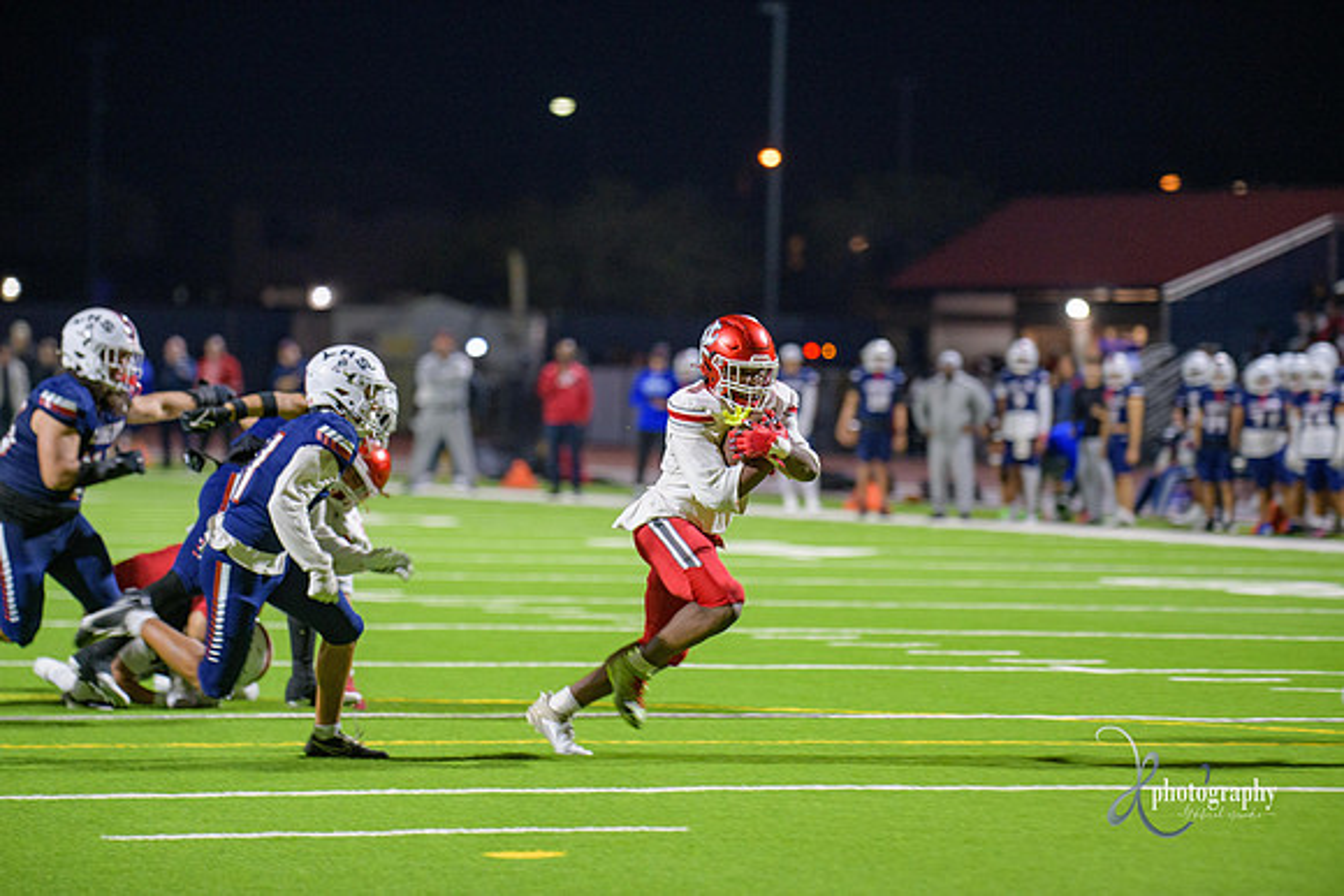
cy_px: 448
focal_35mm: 195
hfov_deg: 10.5
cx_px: 672
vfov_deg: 7.0
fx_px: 7281
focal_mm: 195
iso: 2000
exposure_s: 1/250
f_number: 2.8
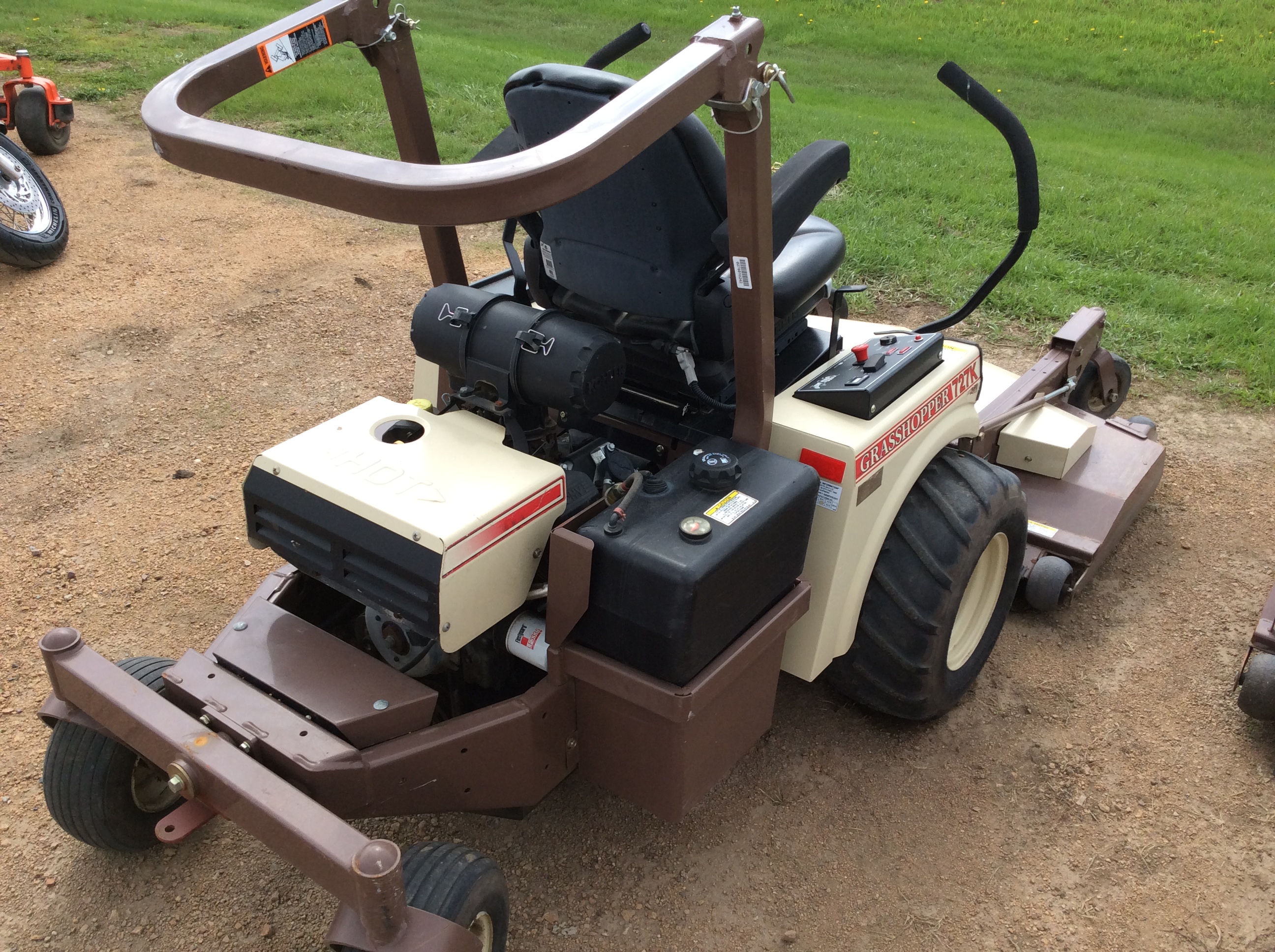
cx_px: 638
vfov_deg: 44.1
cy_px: 476
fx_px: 1177
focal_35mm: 32
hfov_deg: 56.9
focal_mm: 3.3
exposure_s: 1/525
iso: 32
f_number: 2.4
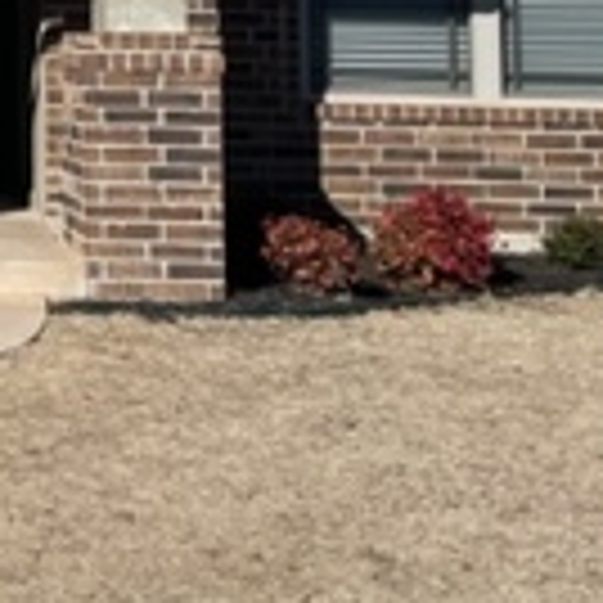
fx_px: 2168
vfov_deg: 15.1
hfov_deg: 14.3
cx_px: -410
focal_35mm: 110
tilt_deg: +5.7
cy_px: -171
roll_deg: -1.1
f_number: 1.6
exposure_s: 1/4651
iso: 32
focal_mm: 4.2
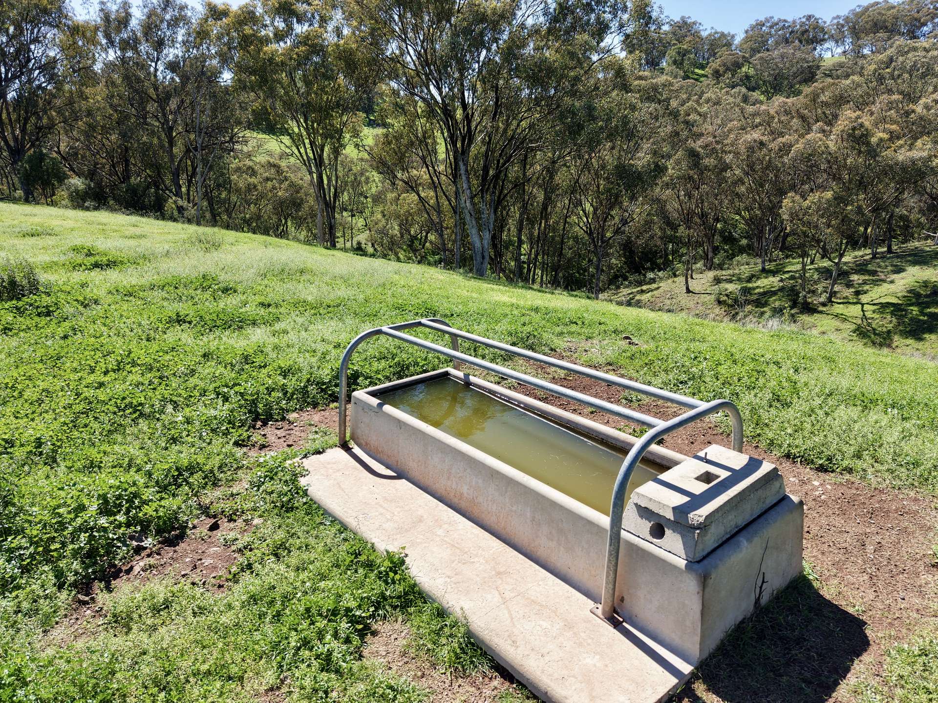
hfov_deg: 71.6
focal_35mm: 24
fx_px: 650
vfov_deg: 56.8
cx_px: 469
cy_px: 352
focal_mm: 8.67
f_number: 1.8
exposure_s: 1/2000
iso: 160
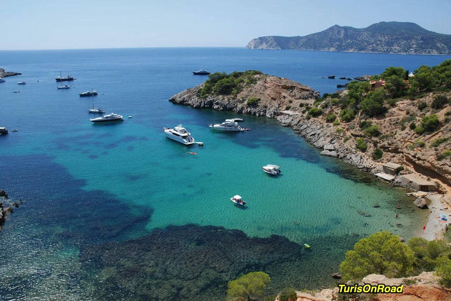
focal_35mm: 27
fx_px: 338
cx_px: 226
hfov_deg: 67.4
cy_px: 150
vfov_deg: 48.0
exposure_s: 1/250
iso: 100
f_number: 8
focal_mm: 18
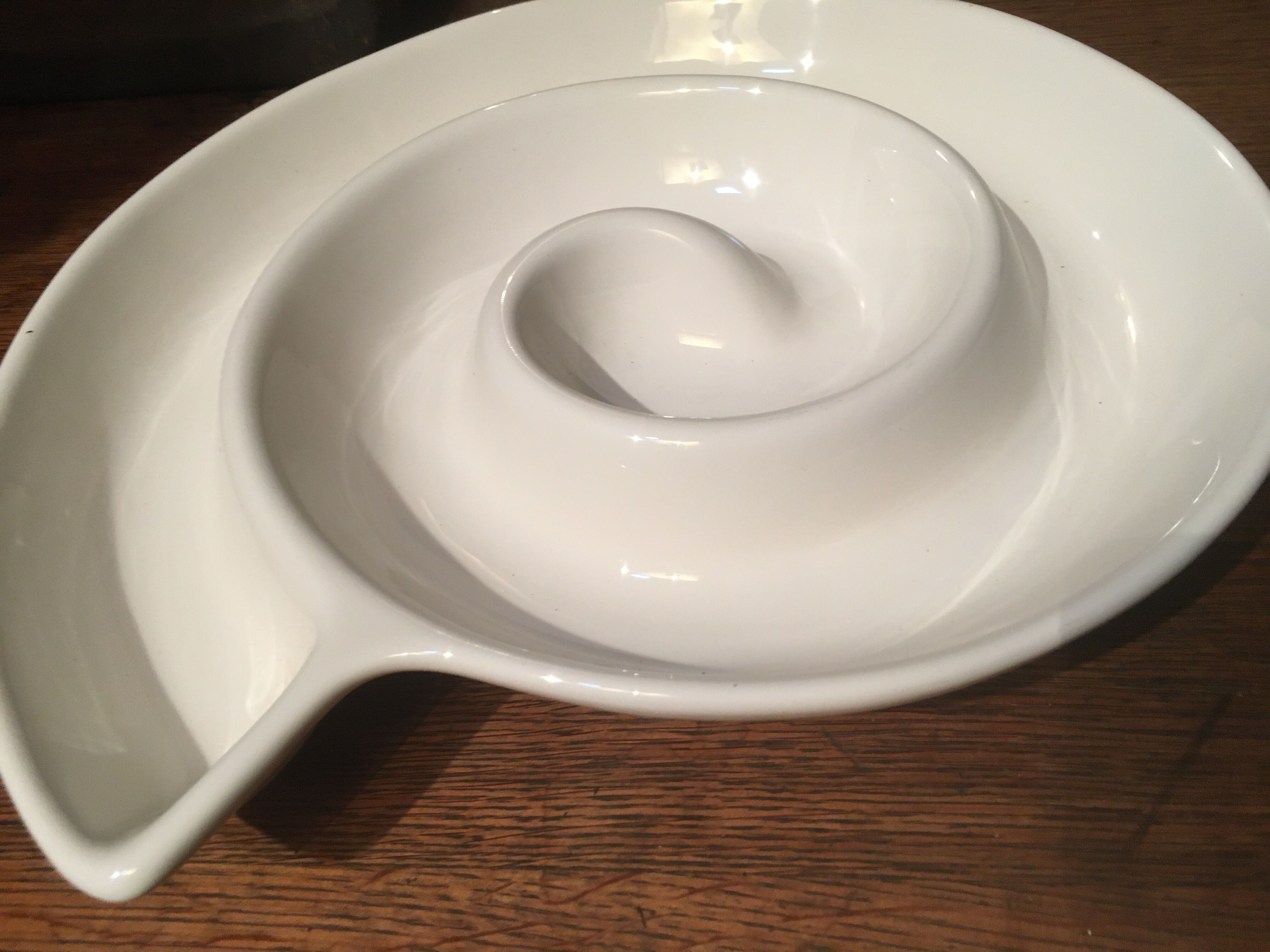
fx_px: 1064
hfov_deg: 61.7
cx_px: 635
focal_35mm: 29
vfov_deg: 48.2
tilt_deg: -47.8
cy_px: 476
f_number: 2.2
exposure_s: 1/33
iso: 160
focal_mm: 4.15
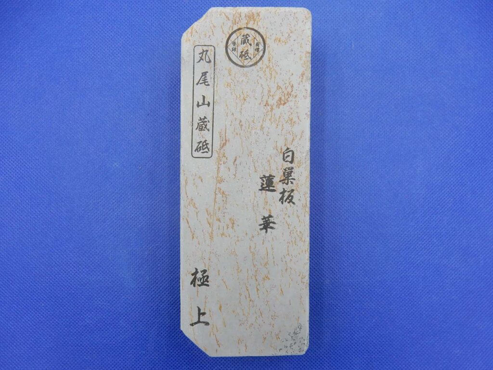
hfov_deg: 69.4
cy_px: 185
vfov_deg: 54.9
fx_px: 356
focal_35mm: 25
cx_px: 246
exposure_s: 1/80
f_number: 3.7
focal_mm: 4.5
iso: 125
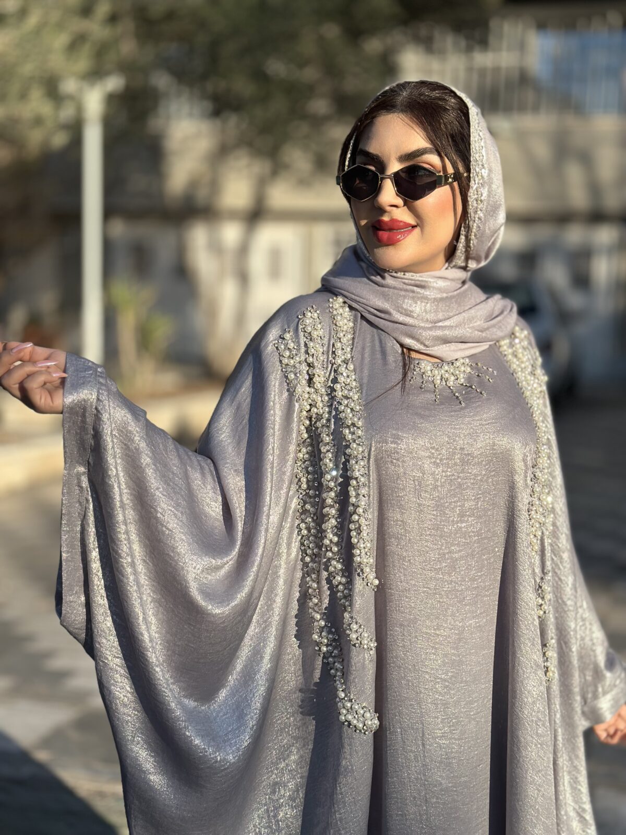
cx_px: 313
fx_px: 1157
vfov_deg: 39.7
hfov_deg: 30.3
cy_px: 418
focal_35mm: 48
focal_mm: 6.86
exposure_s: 1/3876
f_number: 1.78
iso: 80
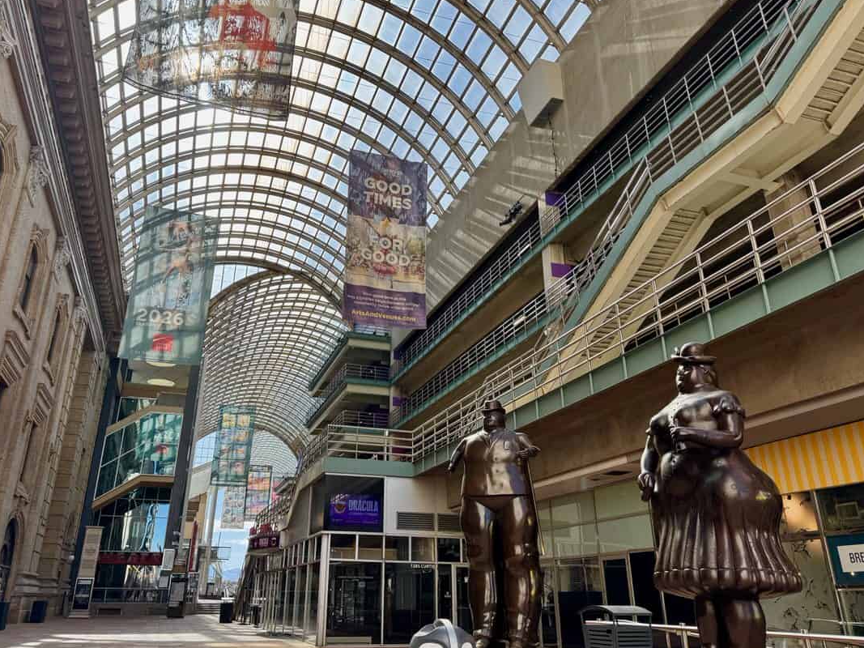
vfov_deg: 51.3
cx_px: 406
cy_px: 307
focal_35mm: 27
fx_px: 674
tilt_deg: +24.0
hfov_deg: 65.3
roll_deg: -1.4
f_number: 1.78
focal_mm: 6.76
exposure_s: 1/1456
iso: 80
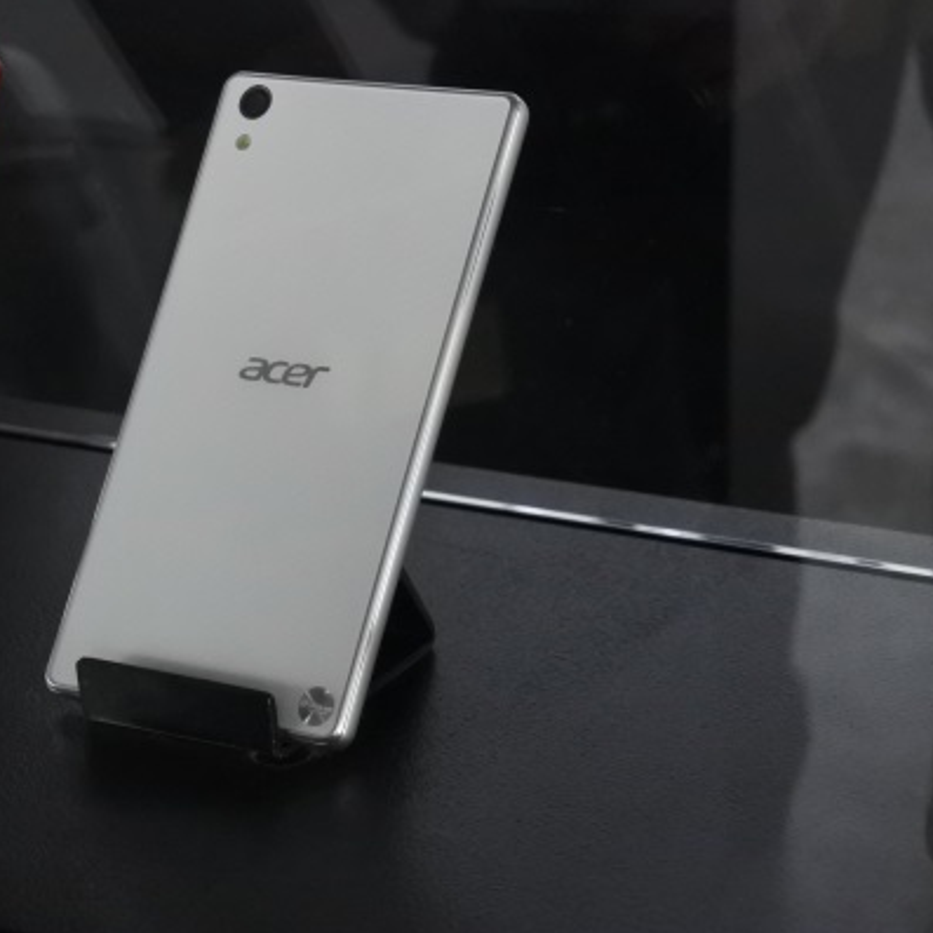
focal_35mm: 104
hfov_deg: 16.7
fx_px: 3171
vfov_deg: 16.7
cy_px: 465
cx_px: 301
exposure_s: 1/60
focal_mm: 30
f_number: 5.6
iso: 3200
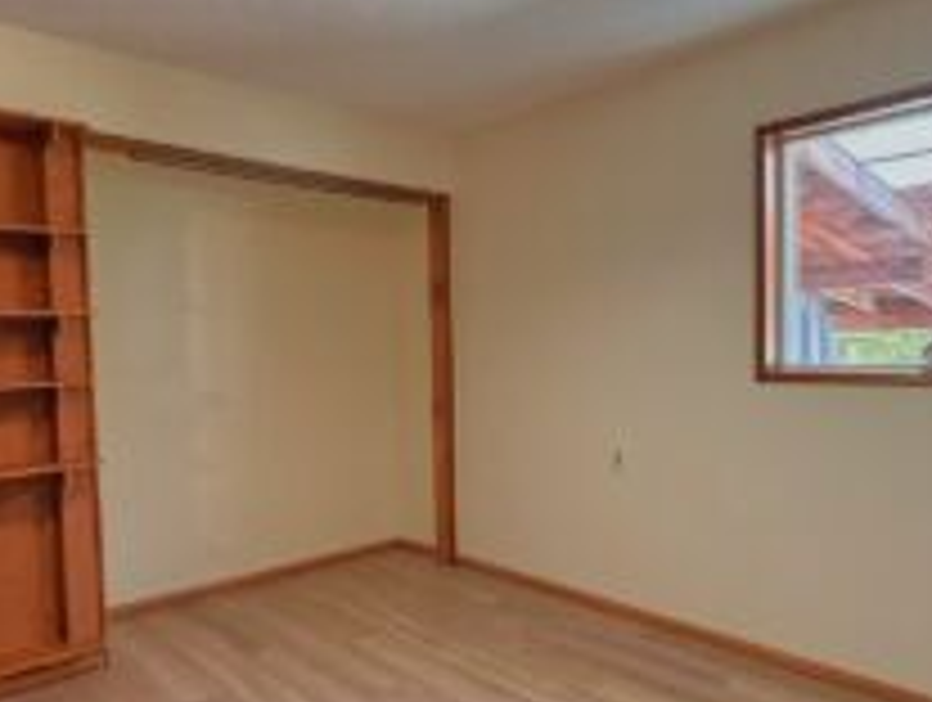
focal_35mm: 27
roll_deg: +1.0
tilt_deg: -2.8
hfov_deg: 65.2
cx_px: 495
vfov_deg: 51.4
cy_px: 382
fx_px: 728
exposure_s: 1/120
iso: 250
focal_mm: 2.2
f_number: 2.2
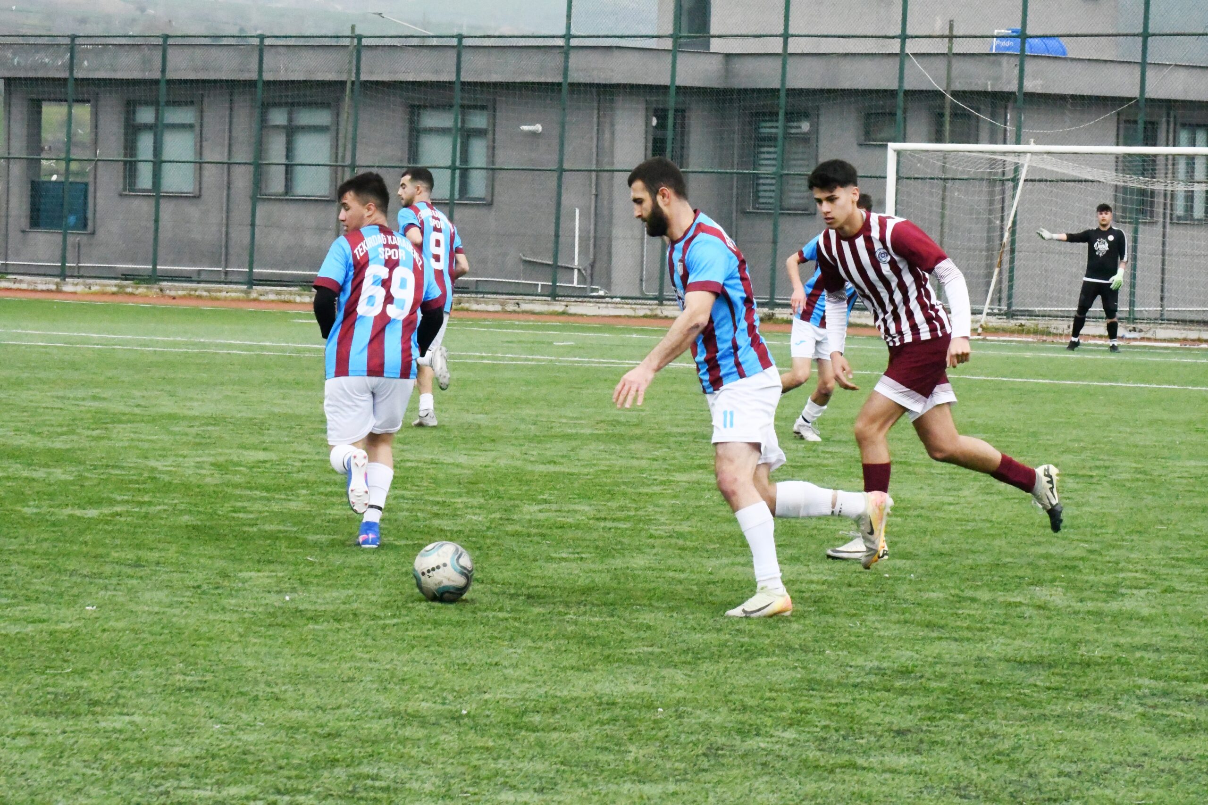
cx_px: 604
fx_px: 5033
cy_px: 402
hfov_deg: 13.7
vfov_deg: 9.1
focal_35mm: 150
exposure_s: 1/4000
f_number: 16
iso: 20000
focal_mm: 100
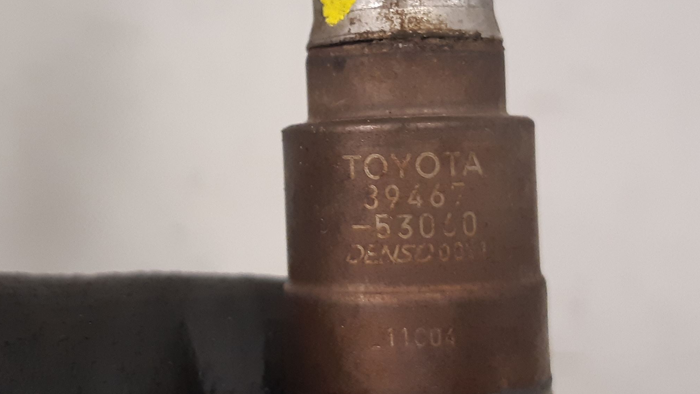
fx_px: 538
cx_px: 344
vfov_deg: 40.1
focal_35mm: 29
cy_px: 167
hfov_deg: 66.1
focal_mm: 3.93
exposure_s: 1/50
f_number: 1.7
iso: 200
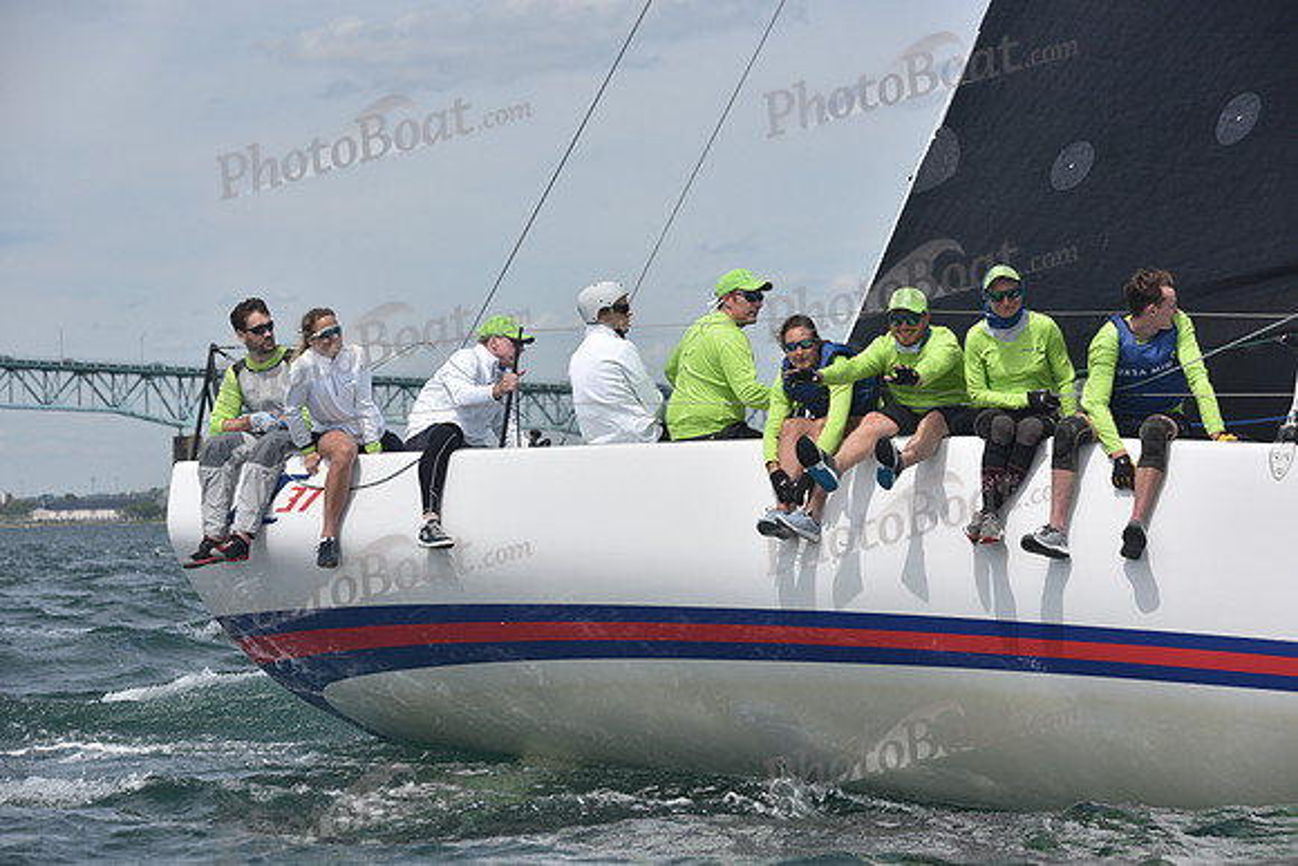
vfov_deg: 11.4
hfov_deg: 17.1
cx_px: 649
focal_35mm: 120
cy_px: 433
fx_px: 4327
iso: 320
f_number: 6.3
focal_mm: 120
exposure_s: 1/800
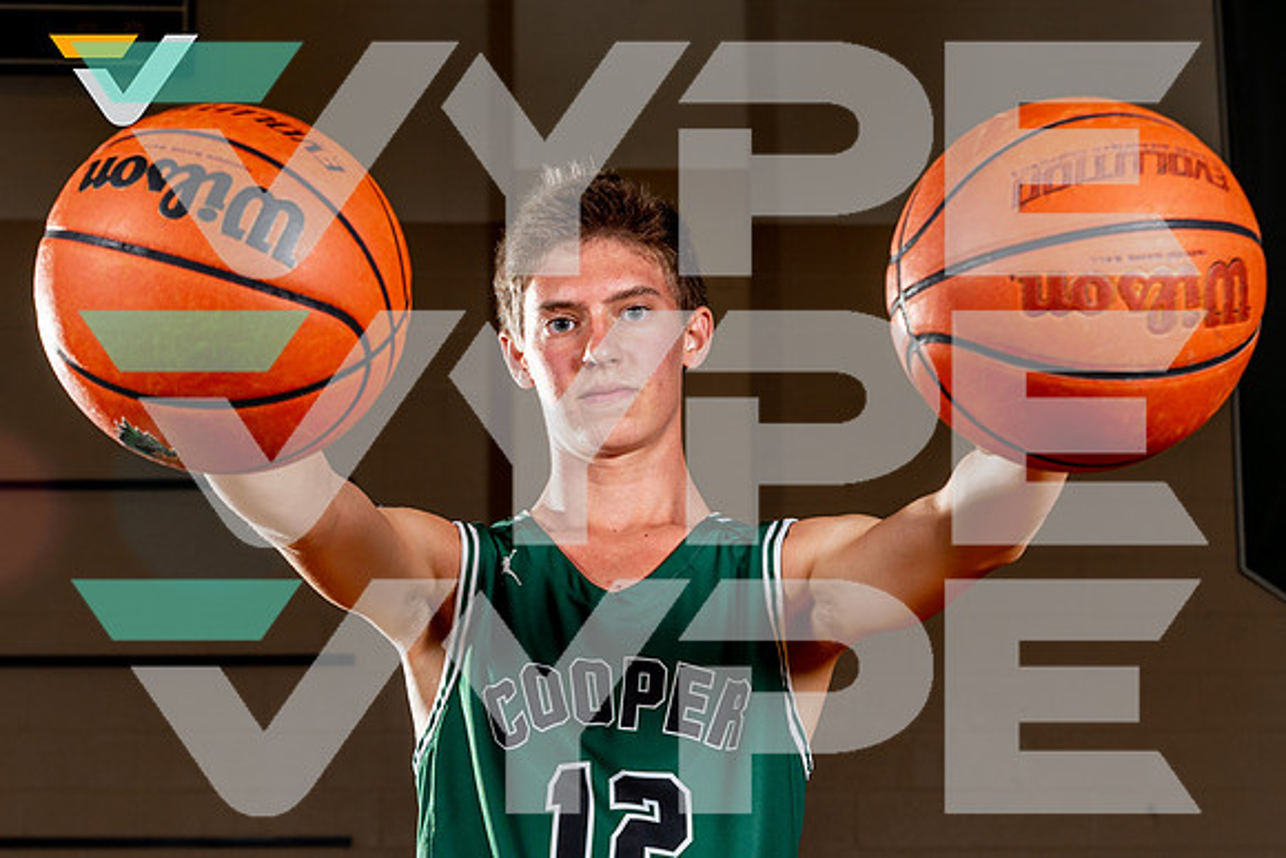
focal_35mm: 87
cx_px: 602
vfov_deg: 15.8
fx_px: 3095
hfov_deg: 23.5
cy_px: 467
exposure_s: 1/125
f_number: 8
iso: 125
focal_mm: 70
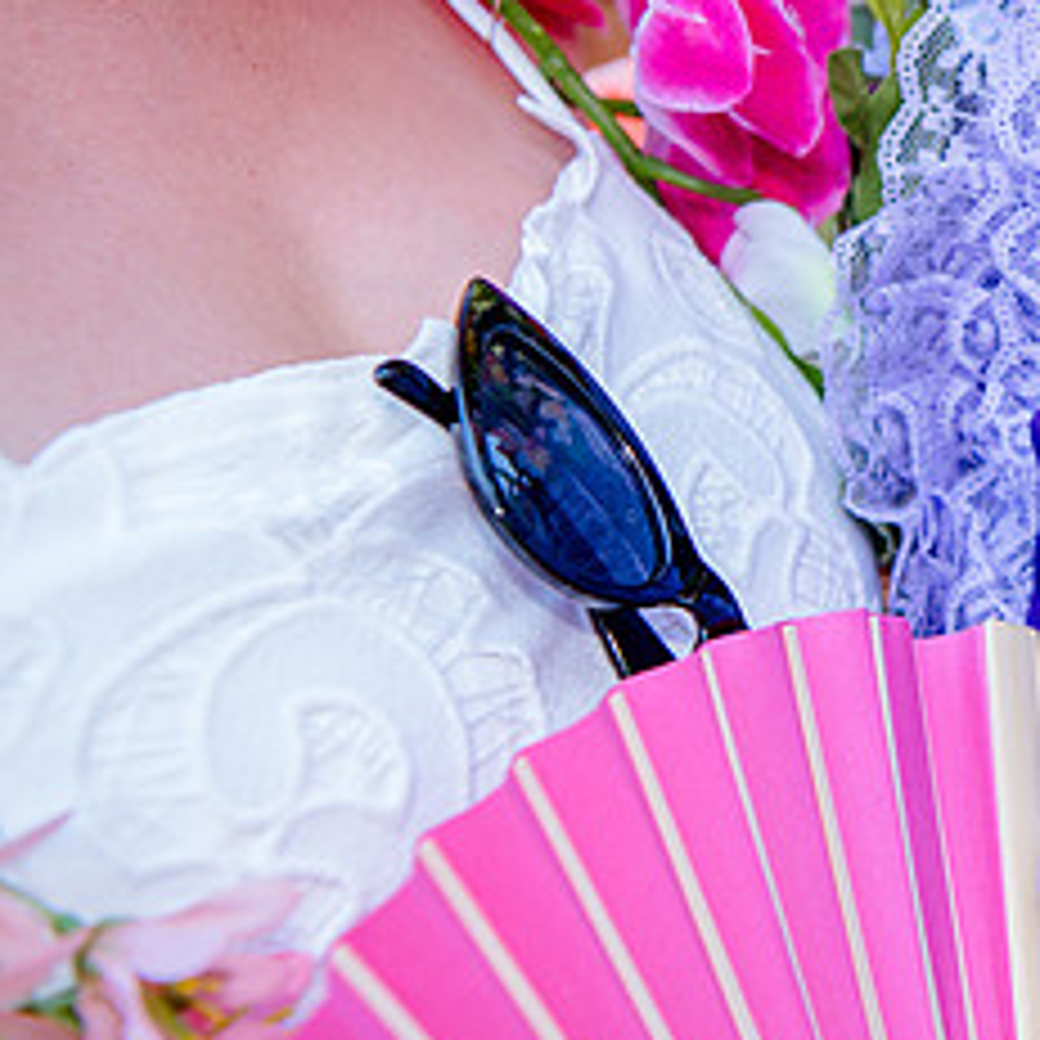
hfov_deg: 17.5
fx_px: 3263
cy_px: 428
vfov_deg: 18.1
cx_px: 1157
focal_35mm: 96
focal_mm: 45
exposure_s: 1/200
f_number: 3.5
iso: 200
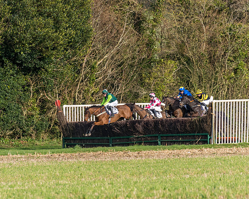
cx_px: 93
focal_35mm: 924
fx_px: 6807
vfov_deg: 1.7
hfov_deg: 2.1
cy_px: 123
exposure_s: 1/800
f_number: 5.6
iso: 200
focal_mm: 280
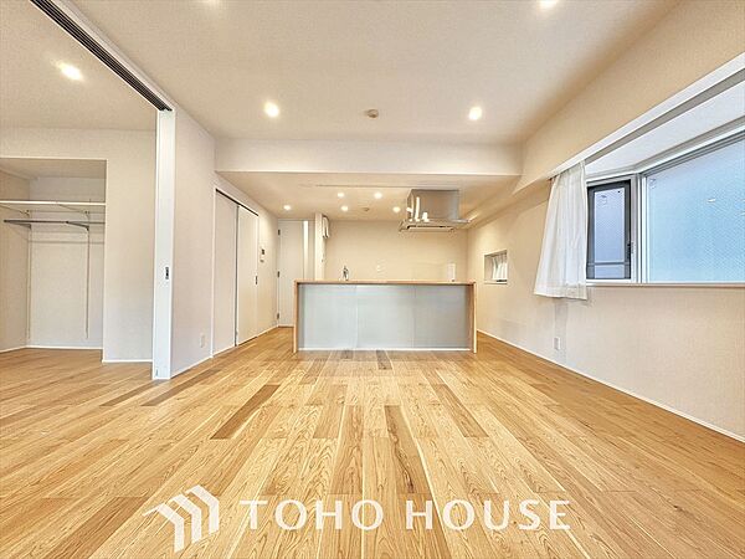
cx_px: 372
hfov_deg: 102.1
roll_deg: -0.2
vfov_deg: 85.7
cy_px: 280
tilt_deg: +0.9
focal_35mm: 14
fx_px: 301
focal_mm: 2.22
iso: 125
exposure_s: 1/99
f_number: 2.2
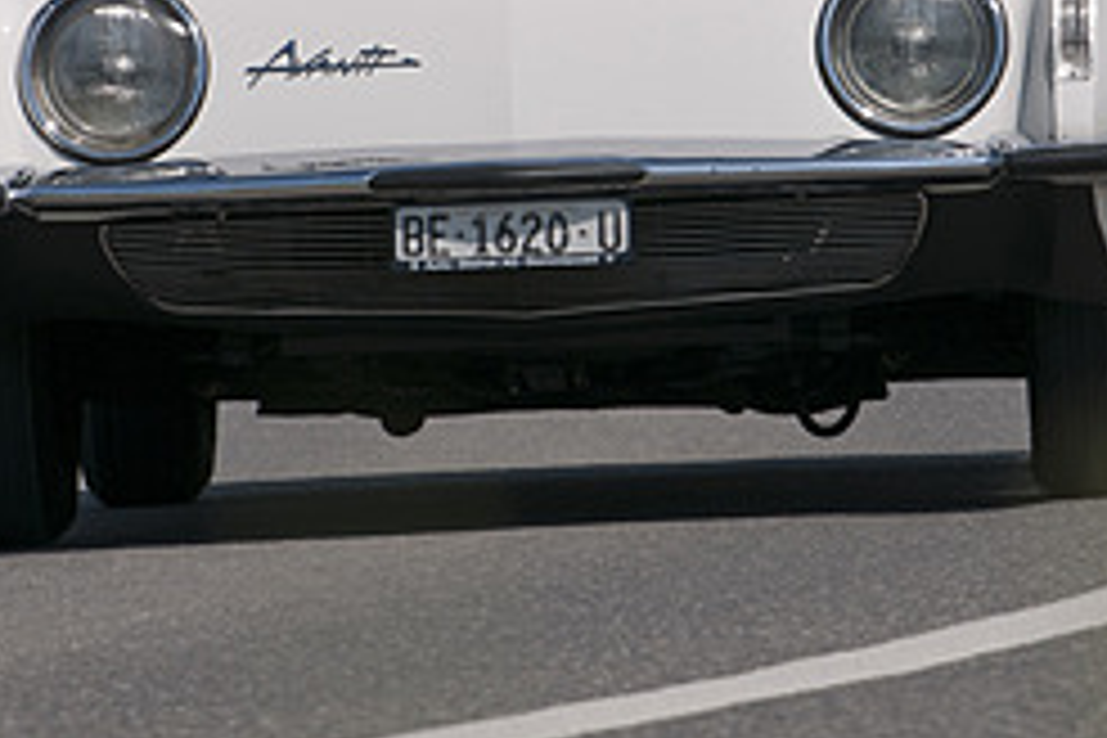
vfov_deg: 1.9
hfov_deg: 2.8
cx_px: 648
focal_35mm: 732
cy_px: 25
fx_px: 22507
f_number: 11
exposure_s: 1/320
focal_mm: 200
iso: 100
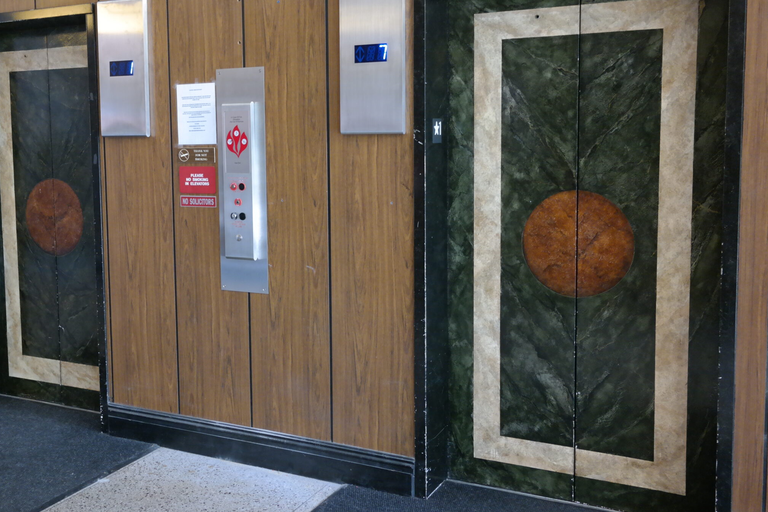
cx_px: 298
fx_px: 811
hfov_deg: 50.3
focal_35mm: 38
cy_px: 205
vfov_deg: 34.9
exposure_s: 1/40
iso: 1600
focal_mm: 20
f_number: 3.5
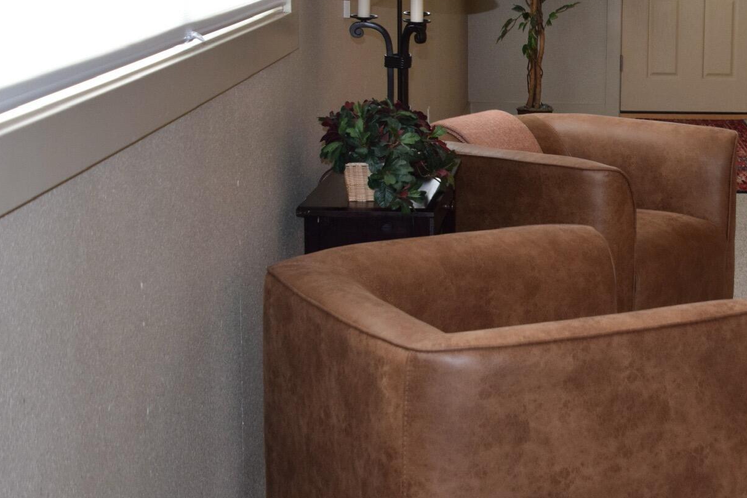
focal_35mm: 74
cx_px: 657
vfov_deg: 18.3
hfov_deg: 26.5
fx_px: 1536
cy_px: 98
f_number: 5
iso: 800
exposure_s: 1/100
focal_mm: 26
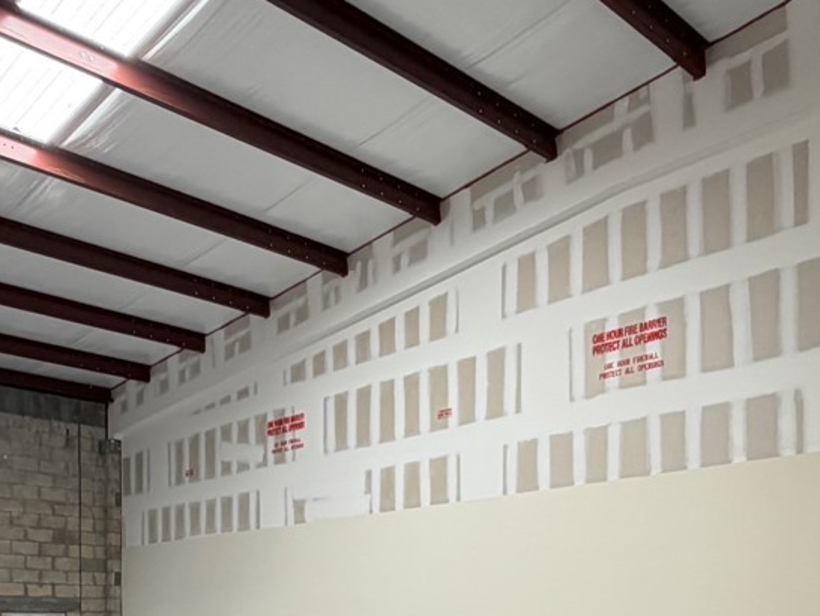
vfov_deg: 31.9
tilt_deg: +2.7
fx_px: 972
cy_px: 643
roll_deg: -0.4
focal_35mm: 41
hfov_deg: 45.5
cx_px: 491
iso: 100
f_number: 2.2
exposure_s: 1/121
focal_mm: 2.22
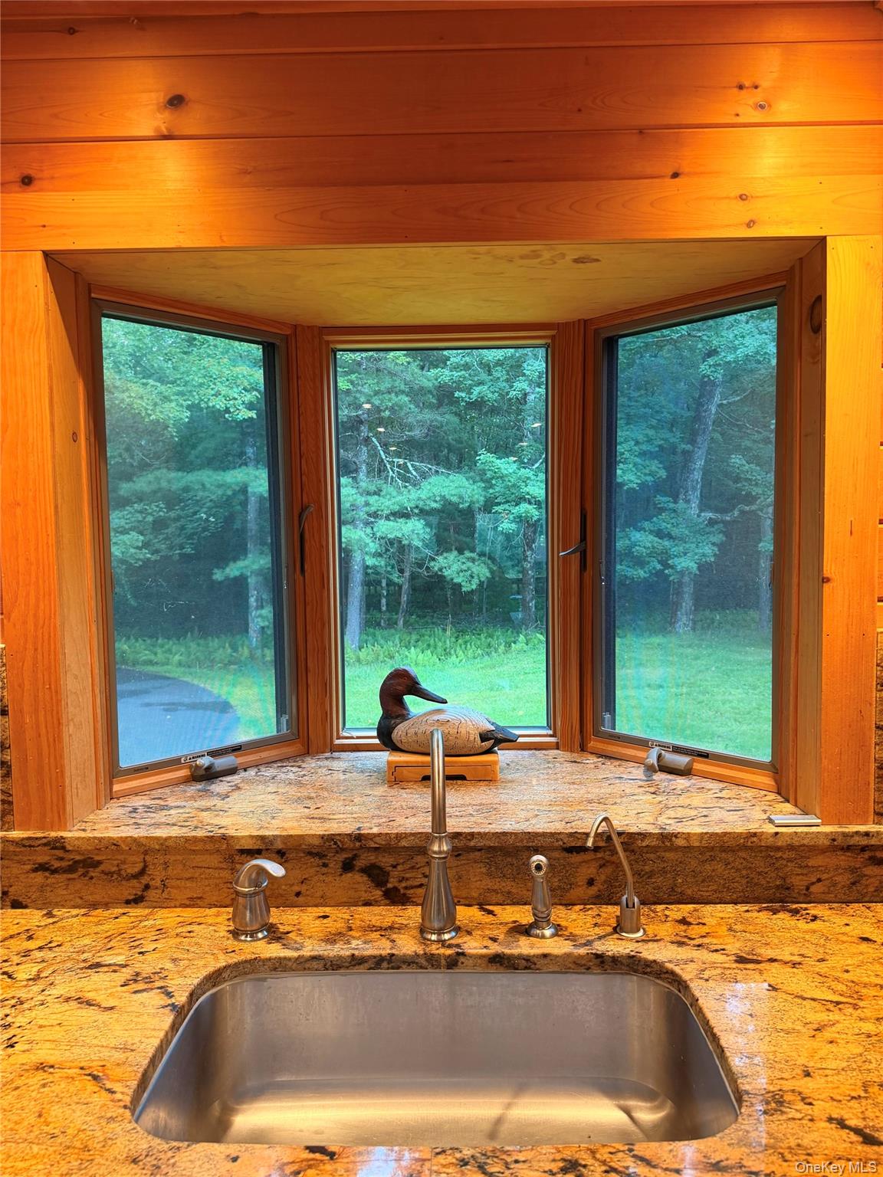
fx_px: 816
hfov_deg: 56.8
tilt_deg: -4.4
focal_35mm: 24
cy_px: 588
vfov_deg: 71.6
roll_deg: +0.9
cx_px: 442
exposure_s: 1/60
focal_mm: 6.76
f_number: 1.78
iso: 160
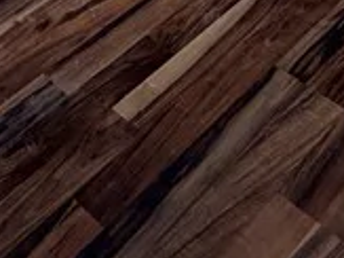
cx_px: 287
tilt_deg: -6.7
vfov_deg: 11.1
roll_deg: +3.6
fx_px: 874
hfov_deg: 21.9
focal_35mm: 88
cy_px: -503
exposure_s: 1/117
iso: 80
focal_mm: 2.22
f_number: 2.2
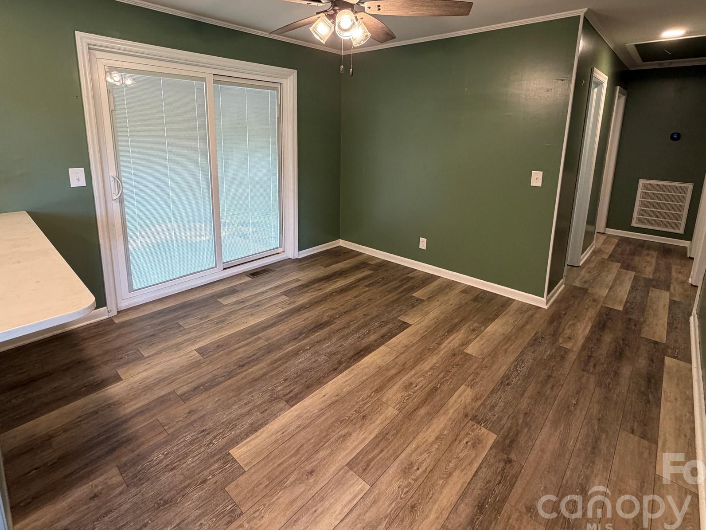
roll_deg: -0.4
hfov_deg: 87.7
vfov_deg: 70.5
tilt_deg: -10.7
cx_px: 350
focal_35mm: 18
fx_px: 367
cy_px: 200
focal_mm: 2.22
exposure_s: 1/60
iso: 250
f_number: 2.2
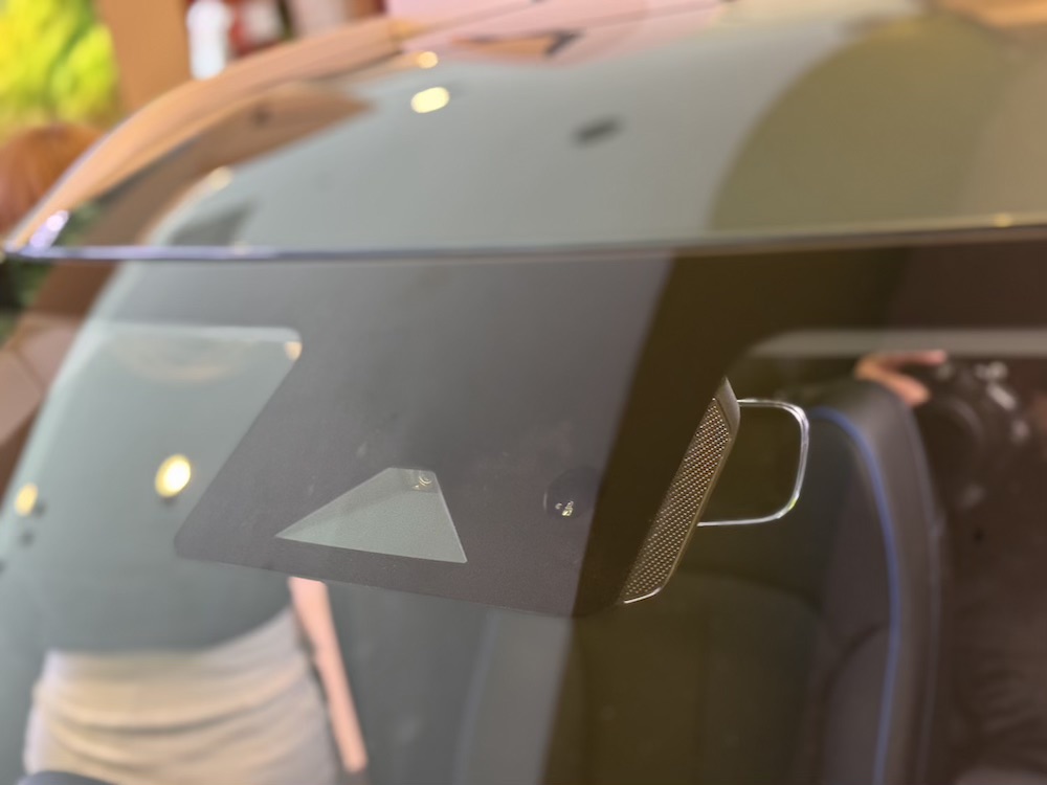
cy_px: 392
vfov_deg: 30.3
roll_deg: +12.7
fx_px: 1452
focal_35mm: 48
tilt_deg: -17.0
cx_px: 524
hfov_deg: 39.7
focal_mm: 6.76
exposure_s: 1/33
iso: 250
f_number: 1.78
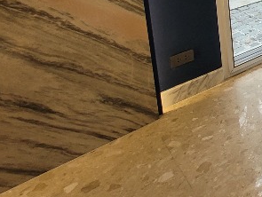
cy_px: -74
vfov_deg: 26.6
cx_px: 414
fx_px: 333
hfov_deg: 26.7
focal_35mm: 44
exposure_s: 1/50
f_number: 2.2
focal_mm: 1.74
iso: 80
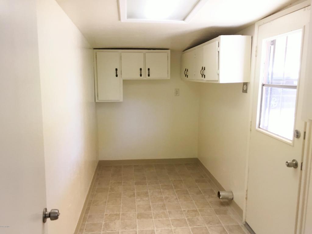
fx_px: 261
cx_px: 156
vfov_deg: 48.2
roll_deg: -2.2
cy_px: 117
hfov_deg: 61.7
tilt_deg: -8.2
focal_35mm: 29
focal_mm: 4.15
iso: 32
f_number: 2.2
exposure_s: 1/30
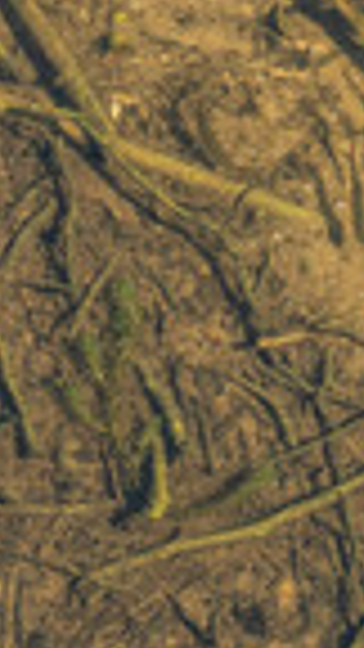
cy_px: 306
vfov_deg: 5.9
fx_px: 6246
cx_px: -472
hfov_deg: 3.3
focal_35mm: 364
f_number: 9
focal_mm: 70
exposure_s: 1/80
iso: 100
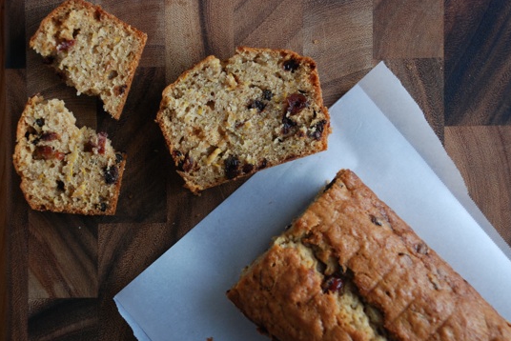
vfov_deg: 16.3
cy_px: 176
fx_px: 1193
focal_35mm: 84
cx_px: 235
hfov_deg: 24.2
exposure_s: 1/80
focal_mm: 50
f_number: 5
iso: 800
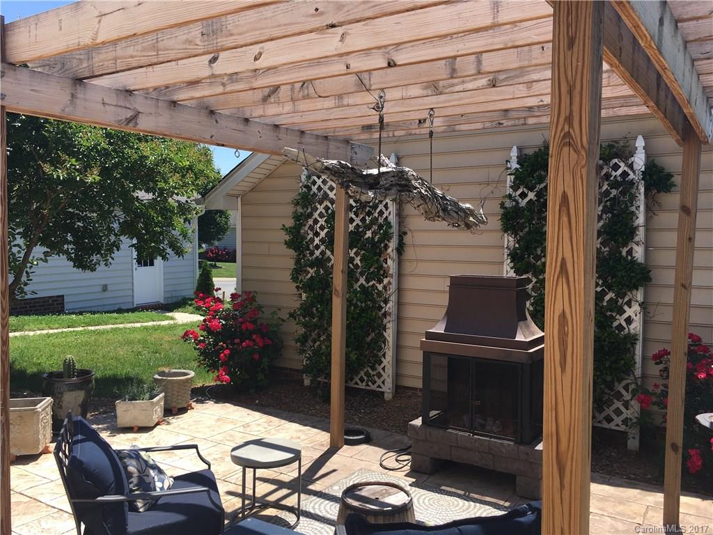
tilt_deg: -2.0
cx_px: 356
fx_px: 597
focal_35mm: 29
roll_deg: -0.2
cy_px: 268
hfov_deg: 61.7
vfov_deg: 48.2
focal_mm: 4.15
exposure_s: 1/874
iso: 25
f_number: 2.2
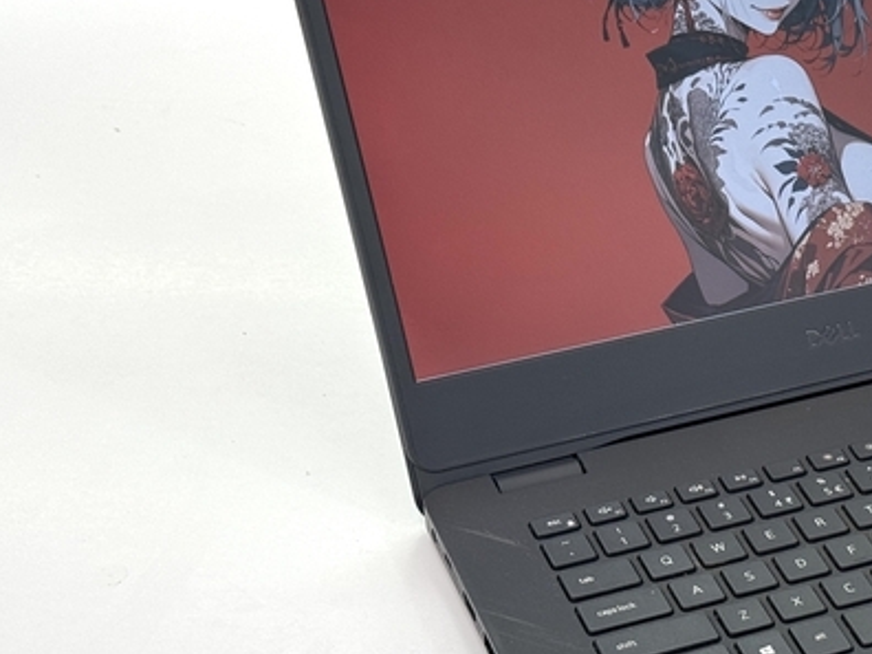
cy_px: 333
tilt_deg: -32.1
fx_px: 2443
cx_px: 828
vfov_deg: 15.2
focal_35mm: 97
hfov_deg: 19.8
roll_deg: +0.2
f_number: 1.78
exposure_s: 1/121
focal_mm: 6.76
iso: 64
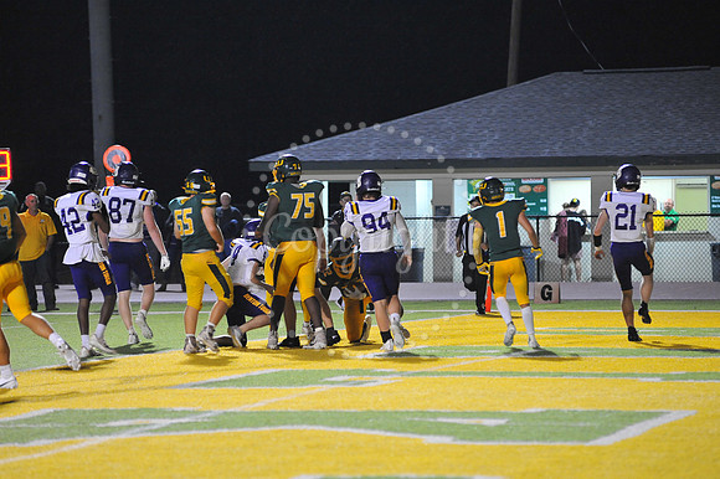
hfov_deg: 10.3
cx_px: 360
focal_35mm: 200
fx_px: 3998
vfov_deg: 6.9
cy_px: 240
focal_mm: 200
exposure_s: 1/160
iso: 4000
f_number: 4
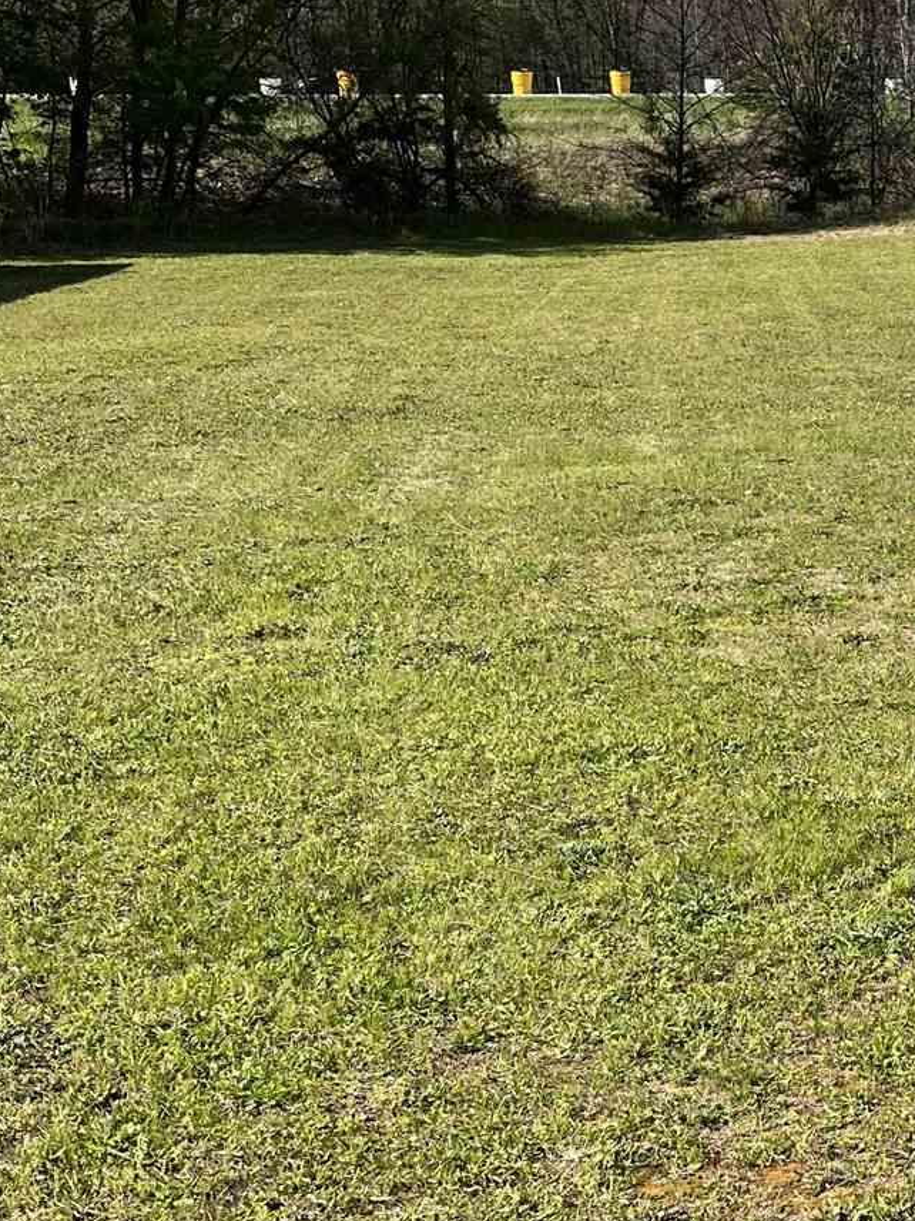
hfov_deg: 20.2
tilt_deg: -16.6
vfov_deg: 27.5
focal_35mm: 70
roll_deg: +0.7
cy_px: 864
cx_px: 949
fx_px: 2467
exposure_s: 1/2463
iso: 50
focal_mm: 5.1
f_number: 1.6
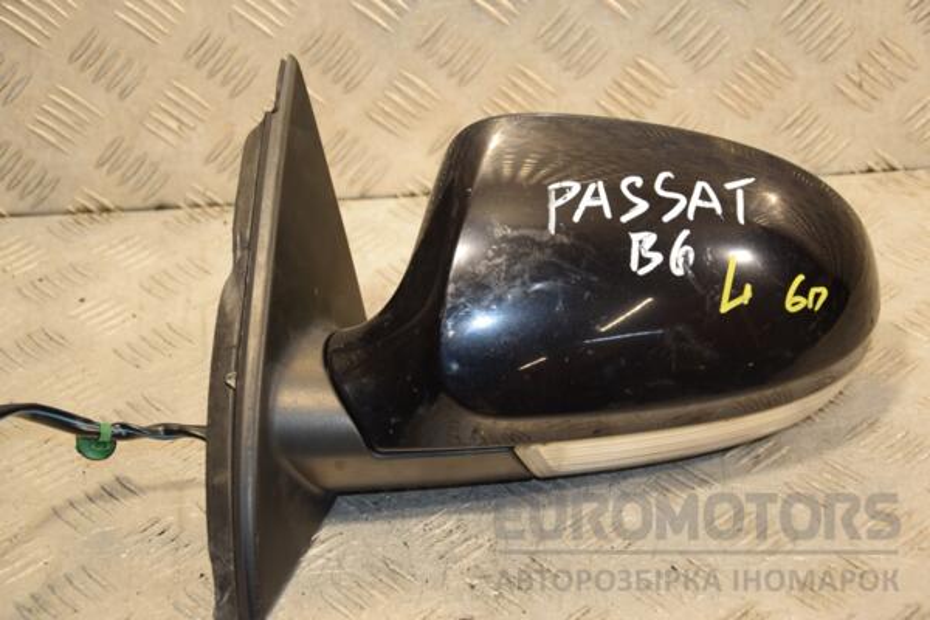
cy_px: 310
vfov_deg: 17.5
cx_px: 465
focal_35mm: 78
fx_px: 2015
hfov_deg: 26.0
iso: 800
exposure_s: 1/160
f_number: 5
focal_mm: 52
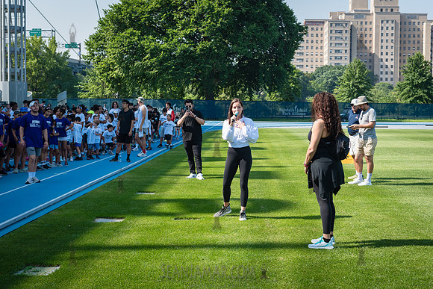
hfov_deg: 32.2
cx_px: 231
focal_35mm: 62
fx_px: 750
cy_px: 146
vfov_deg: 21.8
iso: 400
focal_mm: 58
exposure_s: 1/640
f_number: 5.6
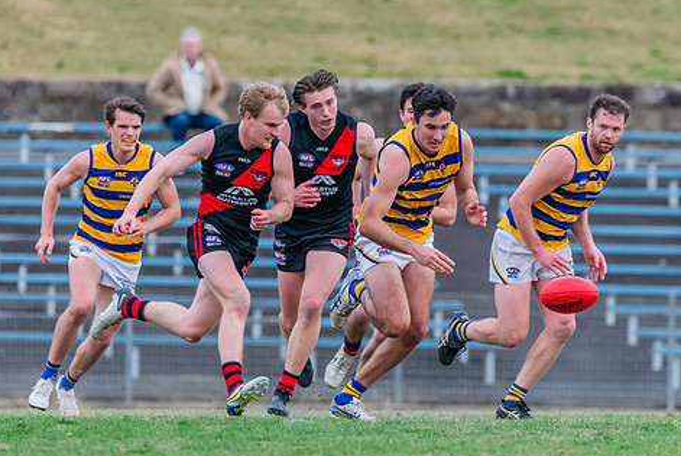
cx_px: 400
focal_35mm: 873
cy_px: 242
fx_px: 16529
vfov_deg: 1.6
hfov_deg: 2.4
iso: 2000
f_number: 6.3
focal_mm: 500
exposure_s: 1/1600
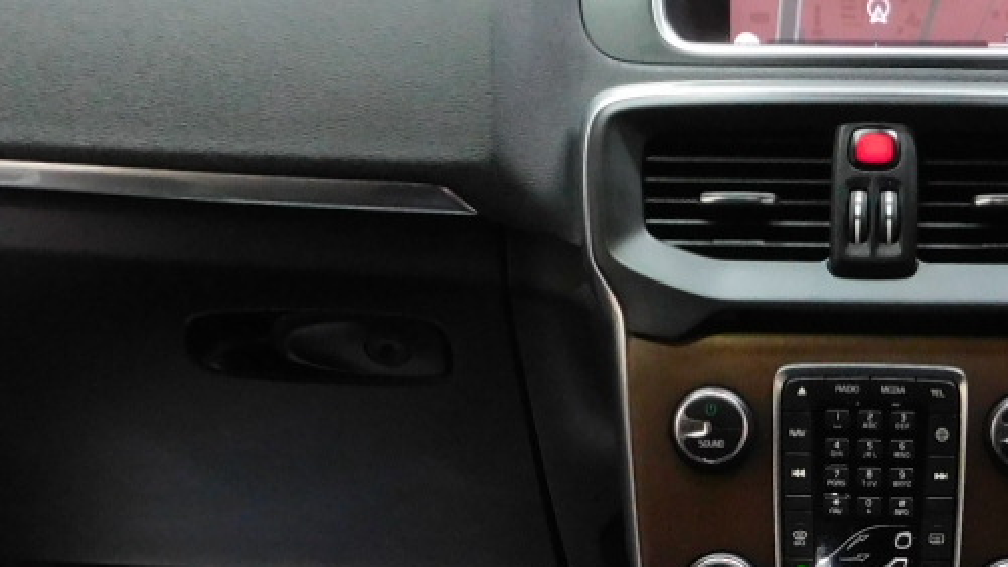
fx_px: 2139
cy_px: 595
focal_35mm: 80
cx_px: 853
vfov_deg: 14.8
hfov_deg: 25.9
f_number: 3
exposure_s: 1/20
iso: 400
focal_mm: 4
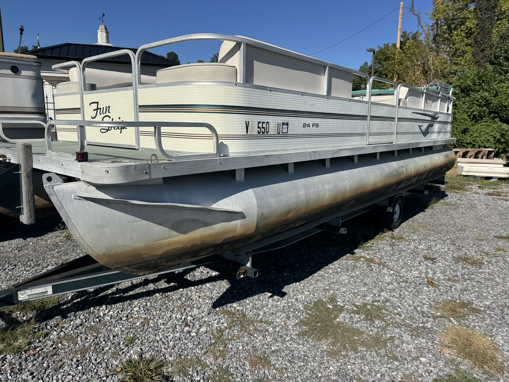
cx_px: 254
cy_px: 191
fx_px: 353
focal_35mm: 24
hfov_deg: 71.6
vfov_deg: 56.8
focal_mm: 6.76
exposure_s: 1/7092
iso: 80
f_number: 1.78
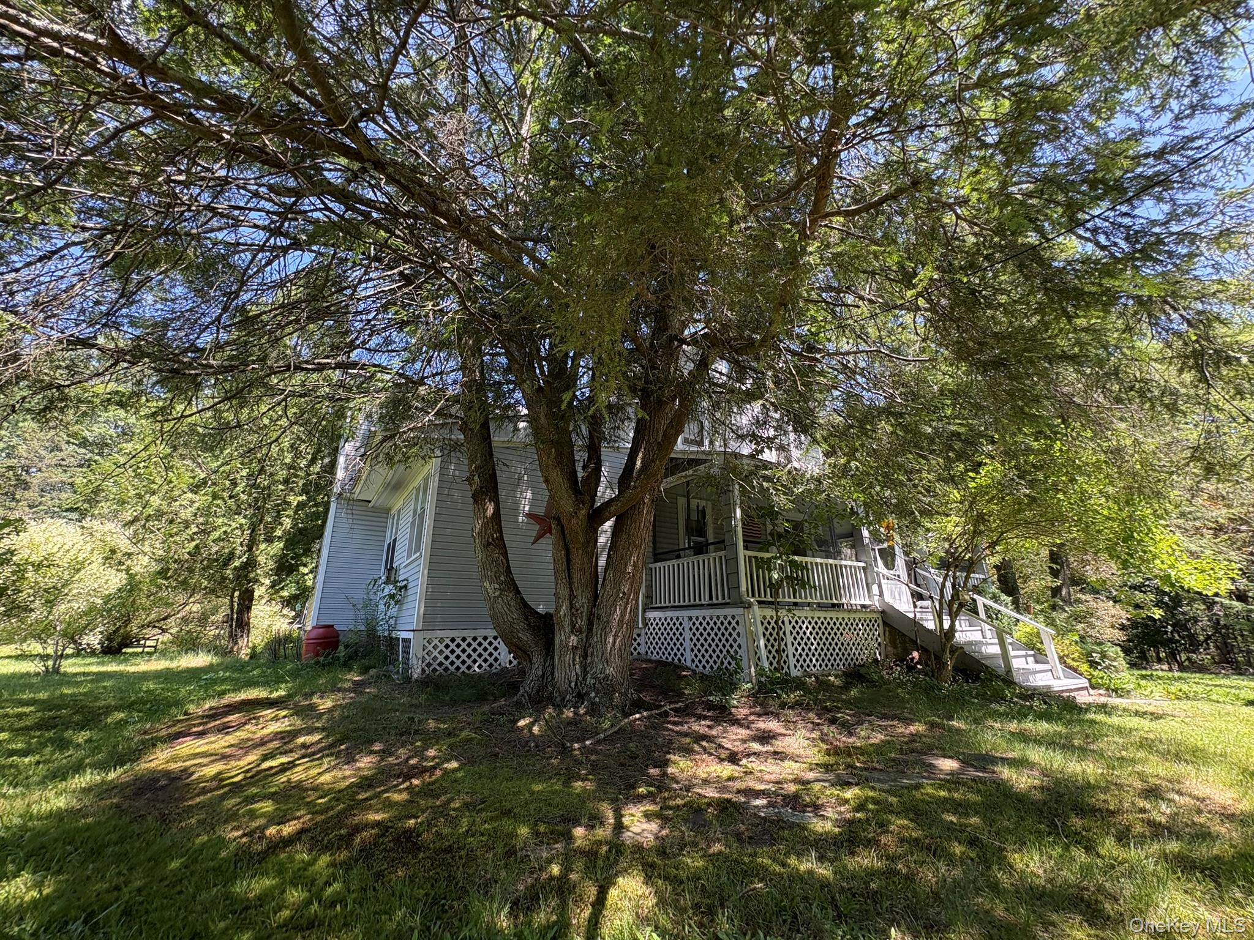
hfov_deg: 102.1
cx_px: 627
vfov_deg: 85.7
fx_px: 507
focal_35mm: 14
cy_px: 470
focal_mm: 2.22
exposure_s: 1/139
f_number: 2.2
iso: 80
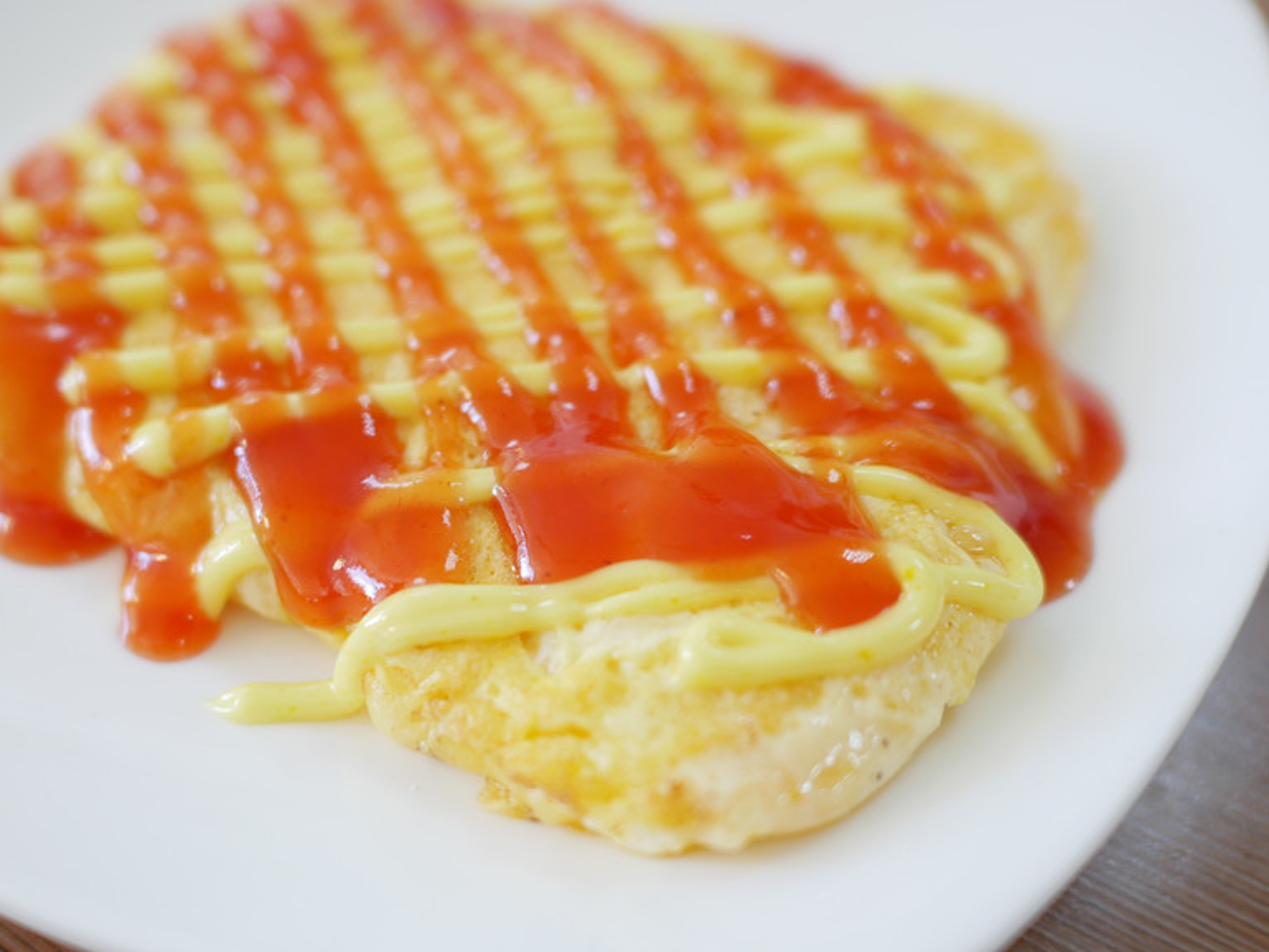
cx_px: 508
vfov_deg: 38.6
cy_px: 546
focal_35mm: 37
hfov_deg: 49.8
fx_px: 1357
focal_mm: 15
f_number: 2
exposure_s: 1/125
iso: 200
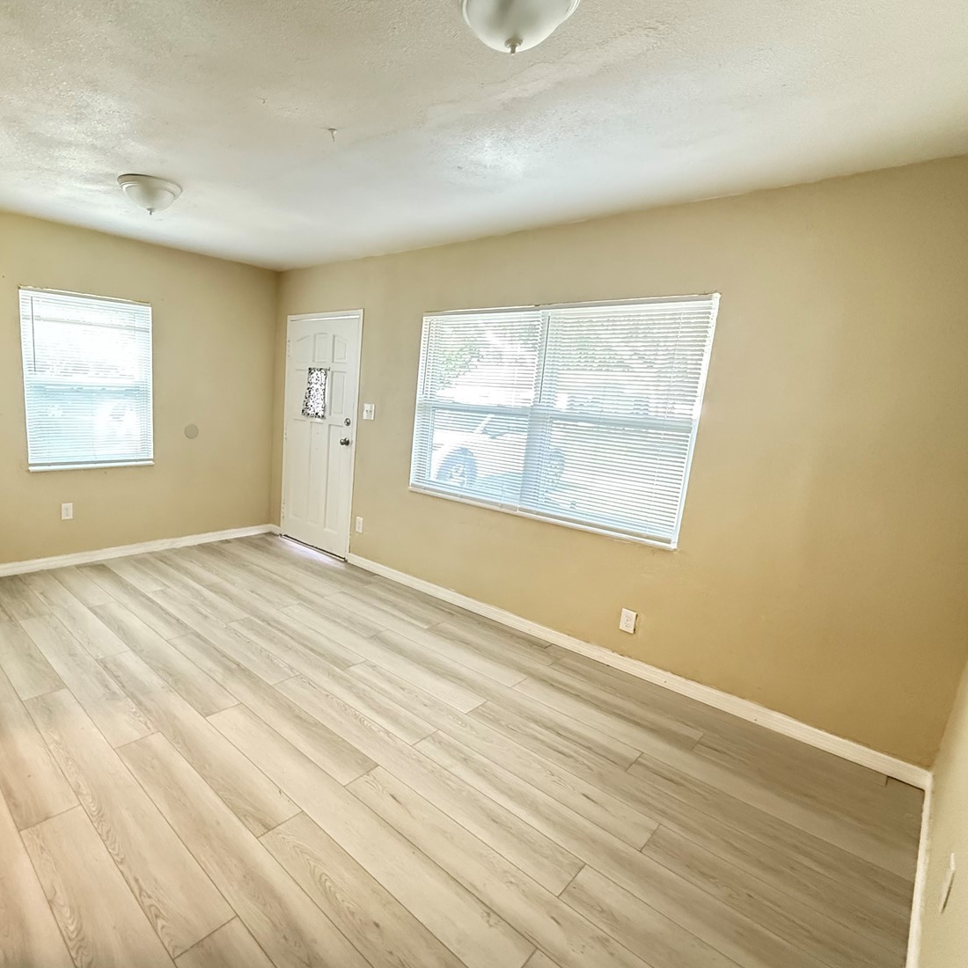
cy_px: 496
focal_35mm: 18
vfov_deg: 80.7
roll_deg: -3.6
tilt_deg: -10.3
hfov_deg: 79.3
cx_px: 365
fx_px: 569
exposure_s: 1/60
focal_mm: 2.22
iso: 1000
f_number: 2.2
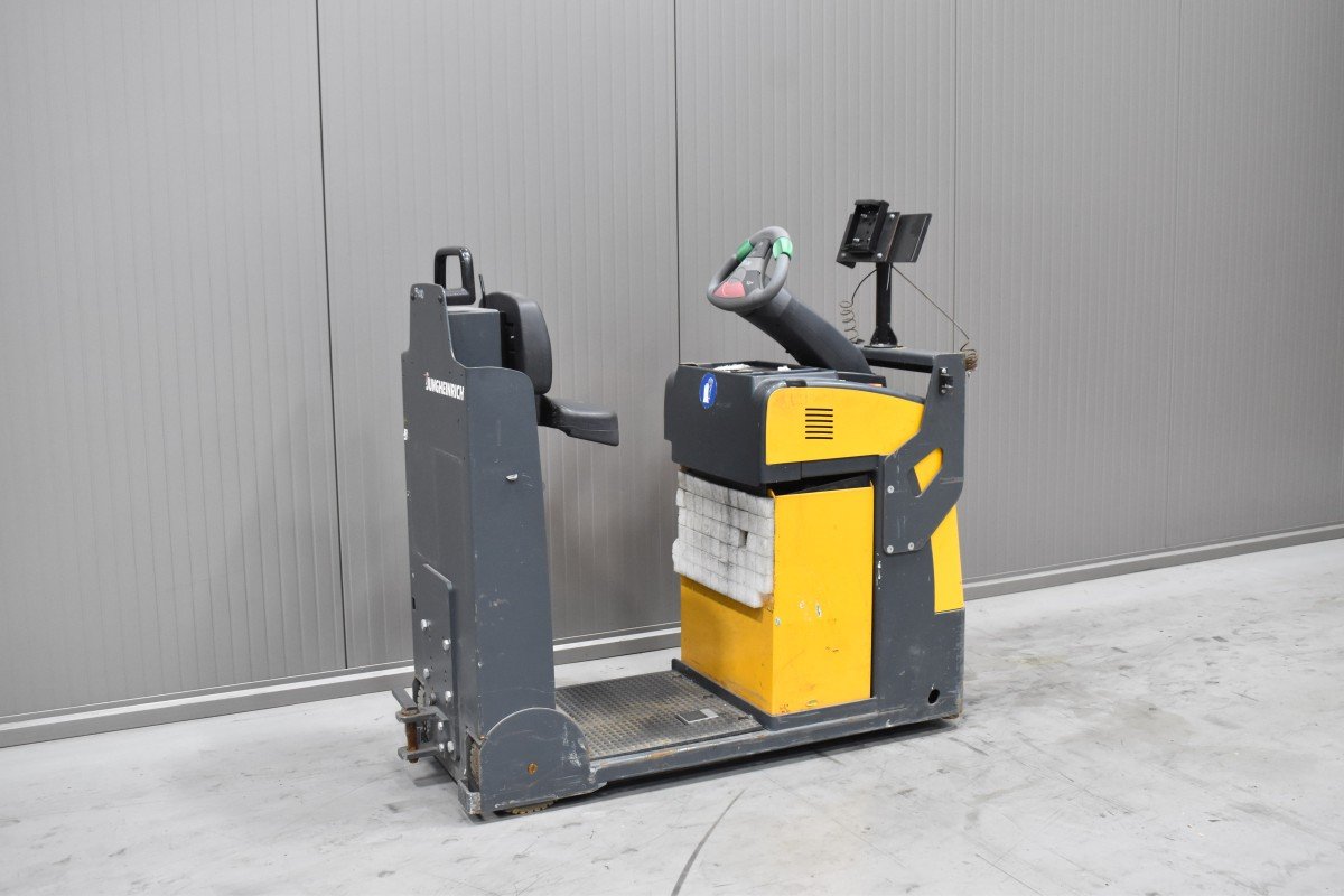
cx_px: 672
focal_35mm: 34
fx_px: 1288
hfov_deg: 55.1
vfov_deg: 38.4
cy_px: 448
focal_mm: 23
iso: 1600
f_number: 5
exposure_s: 1/30
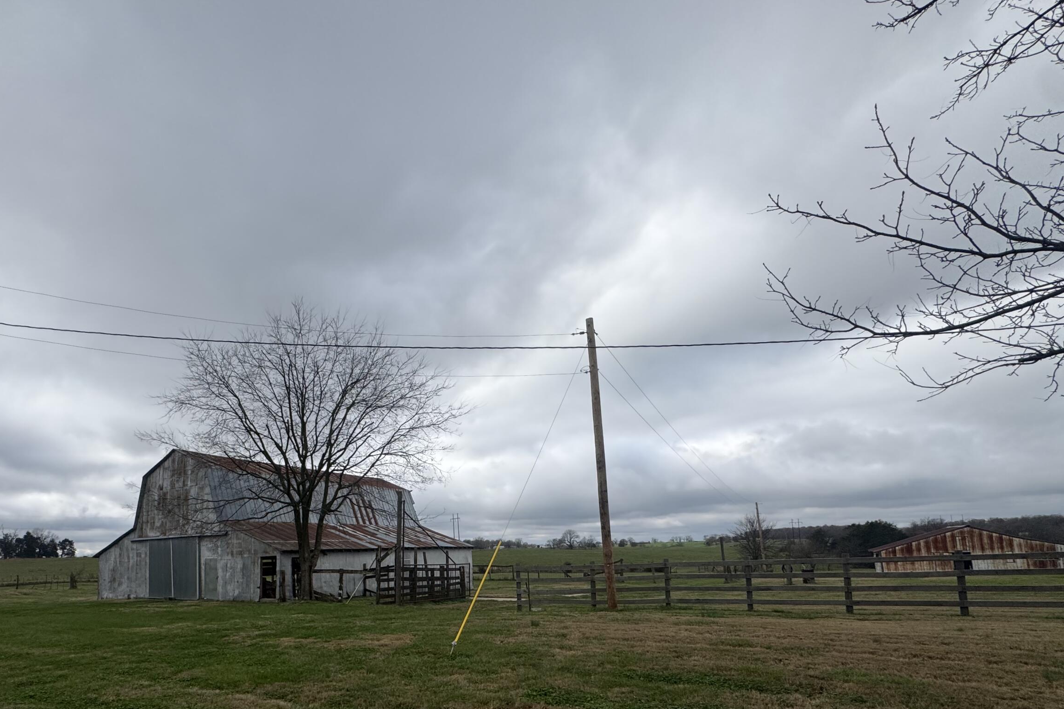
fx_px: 562
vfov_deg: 62.4
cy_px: 490
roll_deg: +2.2
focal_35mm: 19
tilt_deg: +4.9
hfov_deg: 85.7
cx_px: 418
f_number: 2.2
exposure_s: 1/1536
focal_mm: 2.22
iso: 50
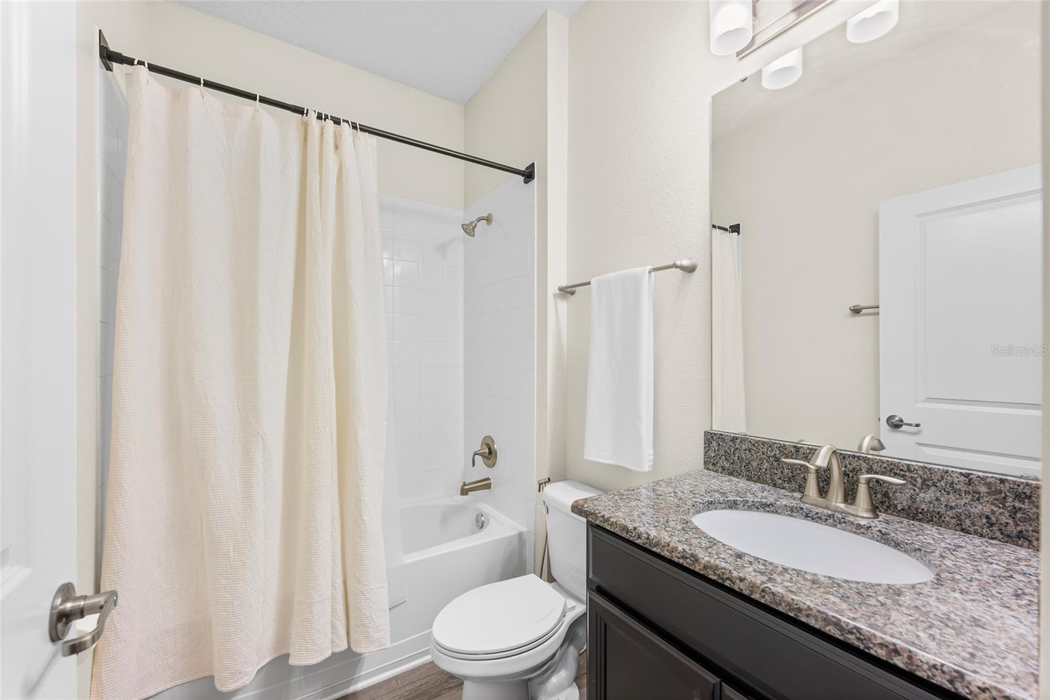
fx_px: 408
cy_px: 350
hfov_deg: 104.3
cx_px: 525
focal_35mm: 14
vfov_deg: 81.2
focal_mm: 14
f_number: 8
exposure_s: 2
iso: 64
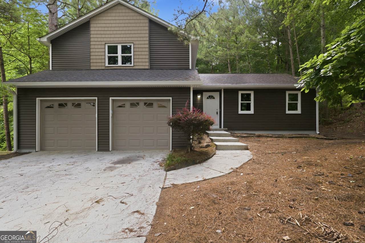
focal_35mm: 16
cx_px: 182
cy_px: 122
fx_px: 167
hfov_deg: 95.0
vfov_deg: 72.0
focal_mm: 11
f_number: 7.1
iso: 100
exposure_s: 1/40
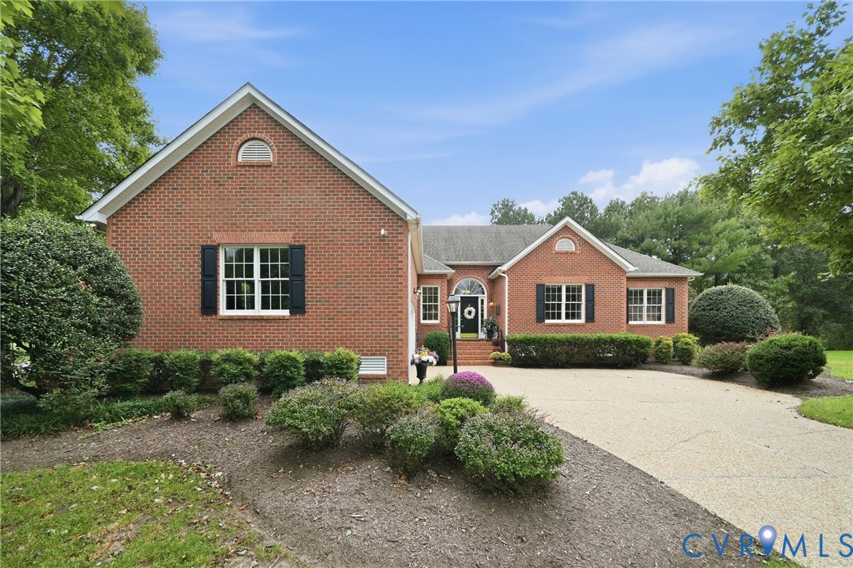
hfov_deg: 112.6
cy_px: 284
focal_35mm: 12
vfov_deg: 90.0
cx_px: 426
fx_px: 284
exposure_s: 1/100
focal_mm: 12
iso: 320
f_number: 8
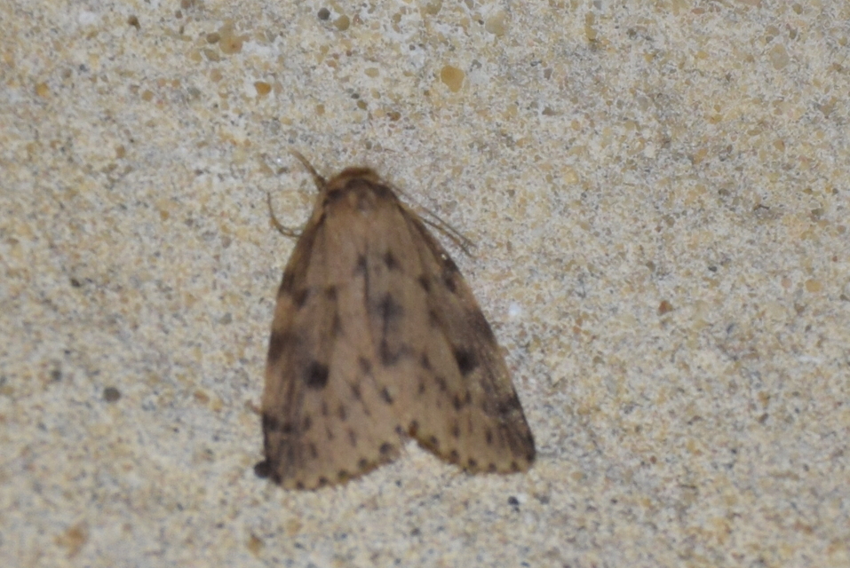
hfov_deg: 9.8
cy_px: 284
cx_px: 425
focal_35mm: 210
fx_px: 4963
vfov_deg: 6.6
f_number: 5.6
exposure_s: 1/60
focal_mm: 140
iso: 320
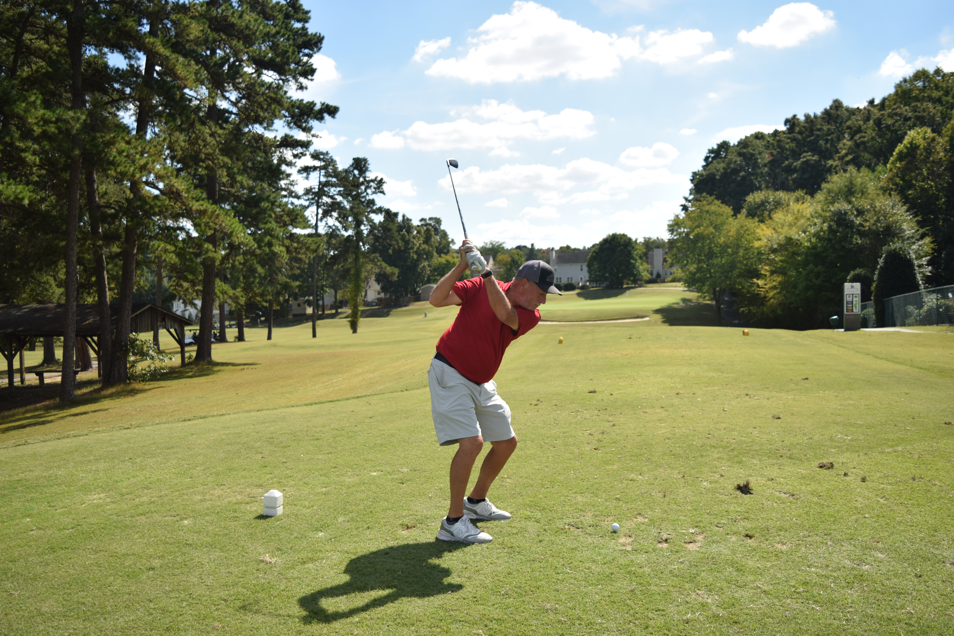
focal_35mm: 36
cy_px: 318
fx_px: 954
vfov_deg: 36.9
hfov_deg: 53.1
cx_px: 477
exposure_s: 1/800
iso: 100
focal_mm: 24
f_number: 4
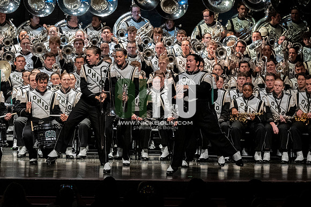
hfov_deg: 9.8
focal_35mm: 210
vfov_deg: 6.5
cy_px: 104
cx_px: 156
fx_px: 1813
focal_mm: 140
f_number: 4
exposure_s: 1/500
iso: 4000
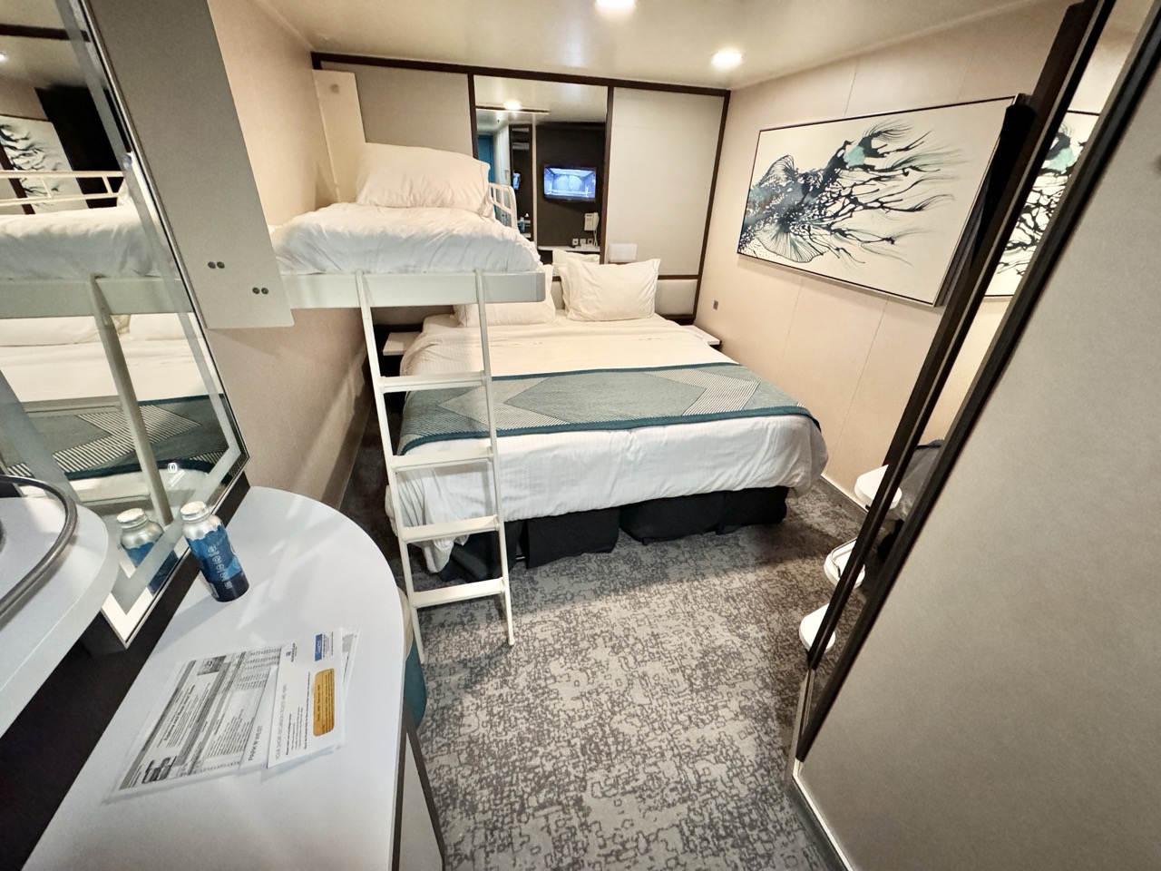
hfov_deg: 102.1
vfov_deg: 85.7
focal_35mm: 14
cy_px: 436
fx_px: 470
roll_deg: -2.5
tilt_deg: -29.5
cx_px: 580
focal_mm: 2.22
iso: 1250
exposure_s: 1/40
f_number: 2.2
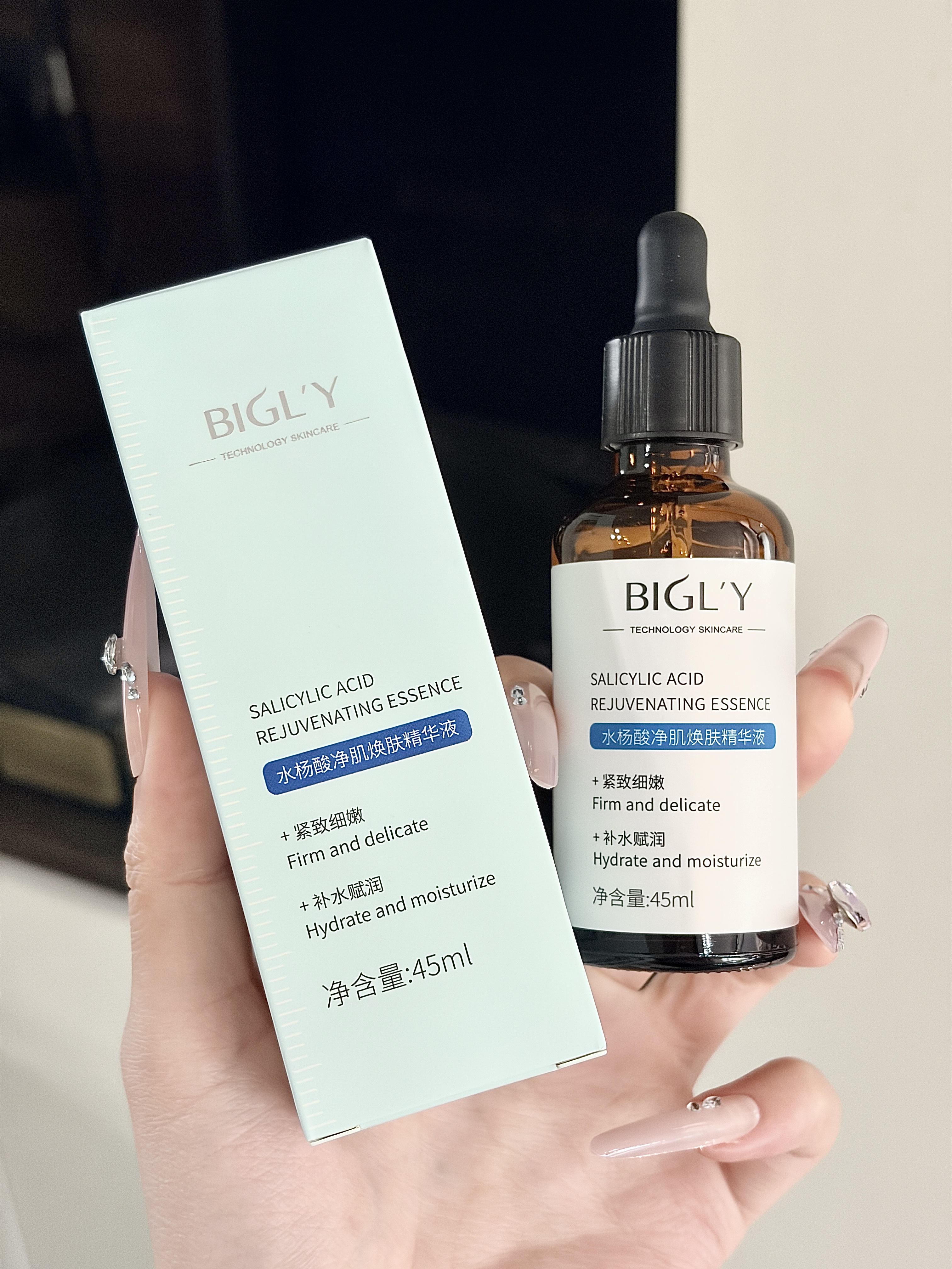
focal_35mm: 52
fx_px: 1907
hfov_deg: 28.0
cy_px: 634
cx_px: 476
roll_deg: +4.1
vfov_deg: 36.8
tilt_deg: -32.3
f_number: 1.6
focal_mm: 5.96
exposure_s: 1/40
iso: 200
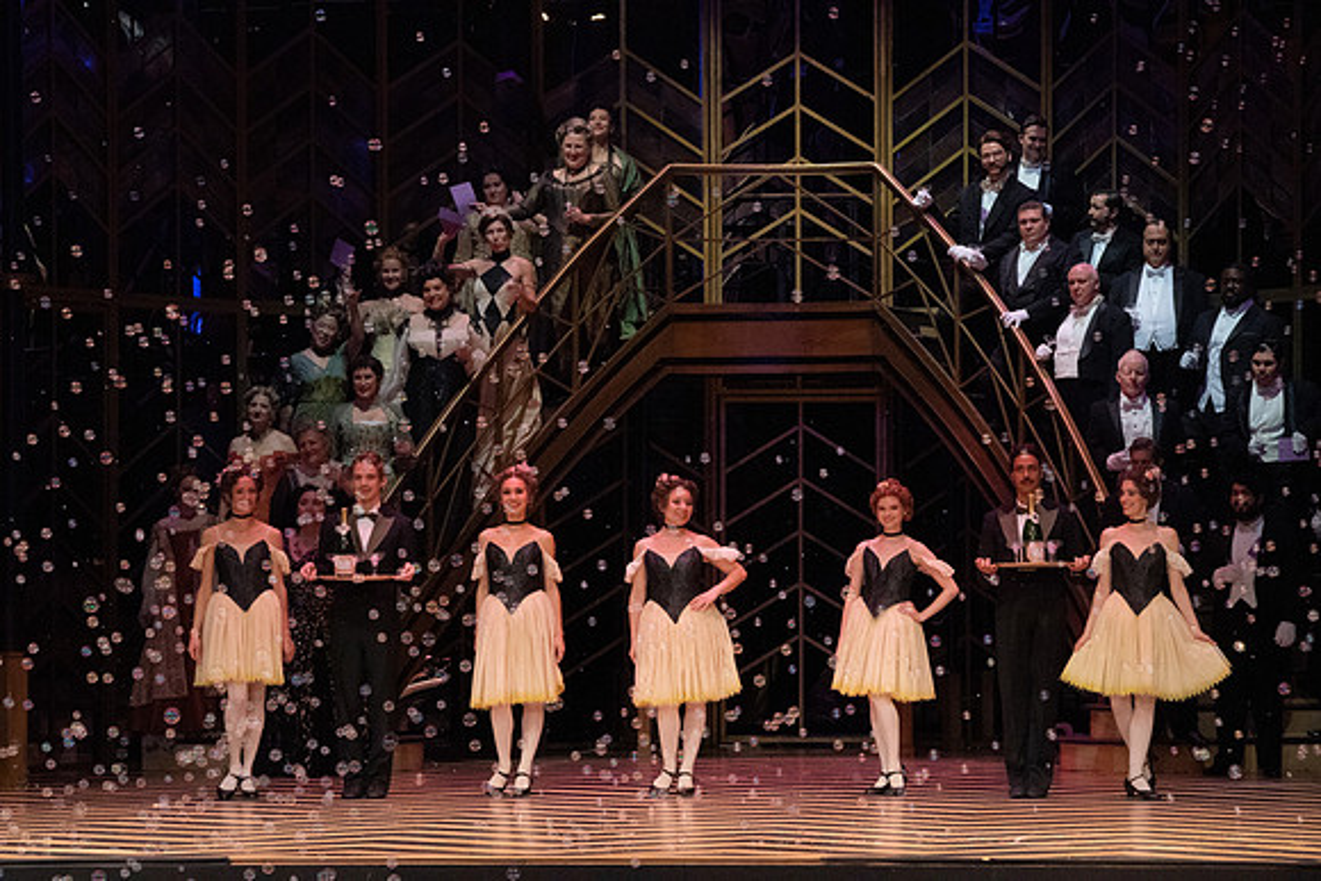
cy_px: 440
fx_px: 4918
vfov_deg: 10.2
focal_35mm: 134
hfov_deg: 15.3
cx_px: 660
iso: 12800
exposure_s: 1/400
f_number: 16
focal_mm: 134
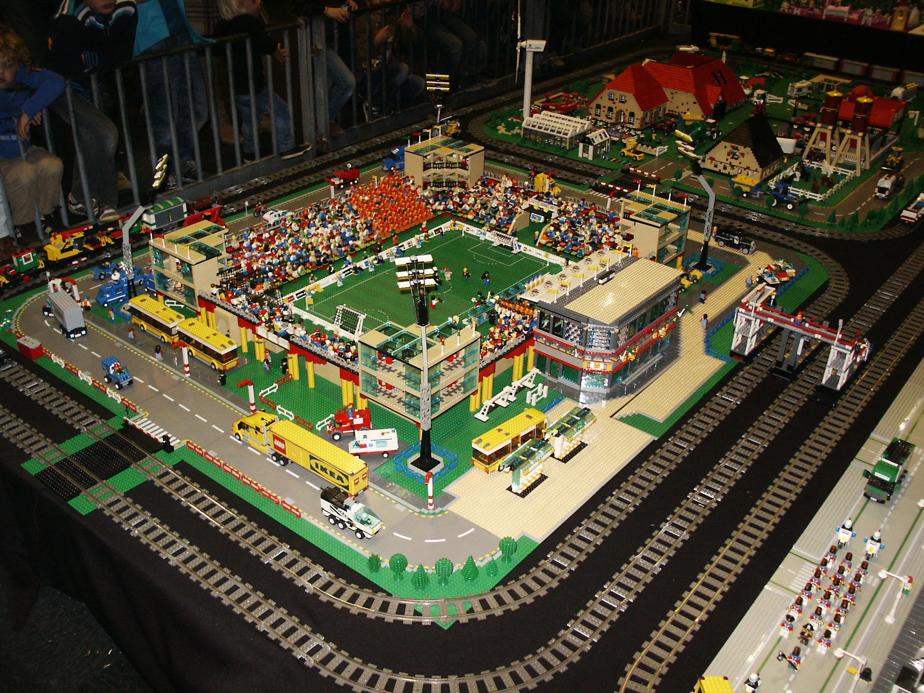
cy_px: 346
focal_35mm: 35
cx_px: 462
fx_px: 934
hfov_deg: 52.6
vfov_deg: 40.7
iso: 200
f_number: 3
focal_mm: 7.2
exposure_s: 1/45
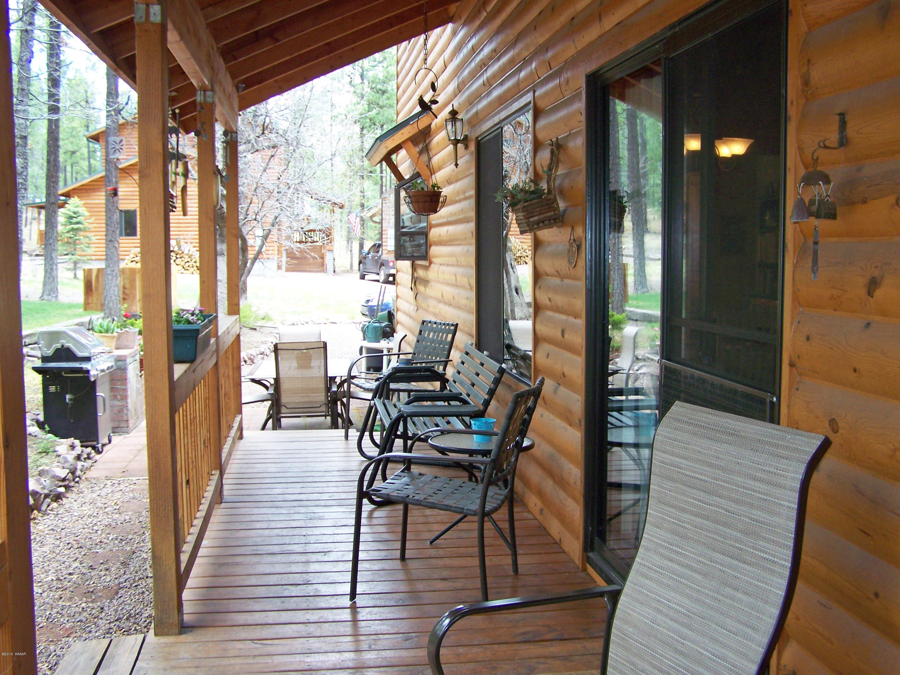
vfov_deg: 37.7
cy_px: 338
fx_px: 988
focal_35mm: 38
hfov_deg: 49.0
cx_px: 450
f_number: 2.8
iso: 80
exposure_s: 1/60
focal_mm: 6.3
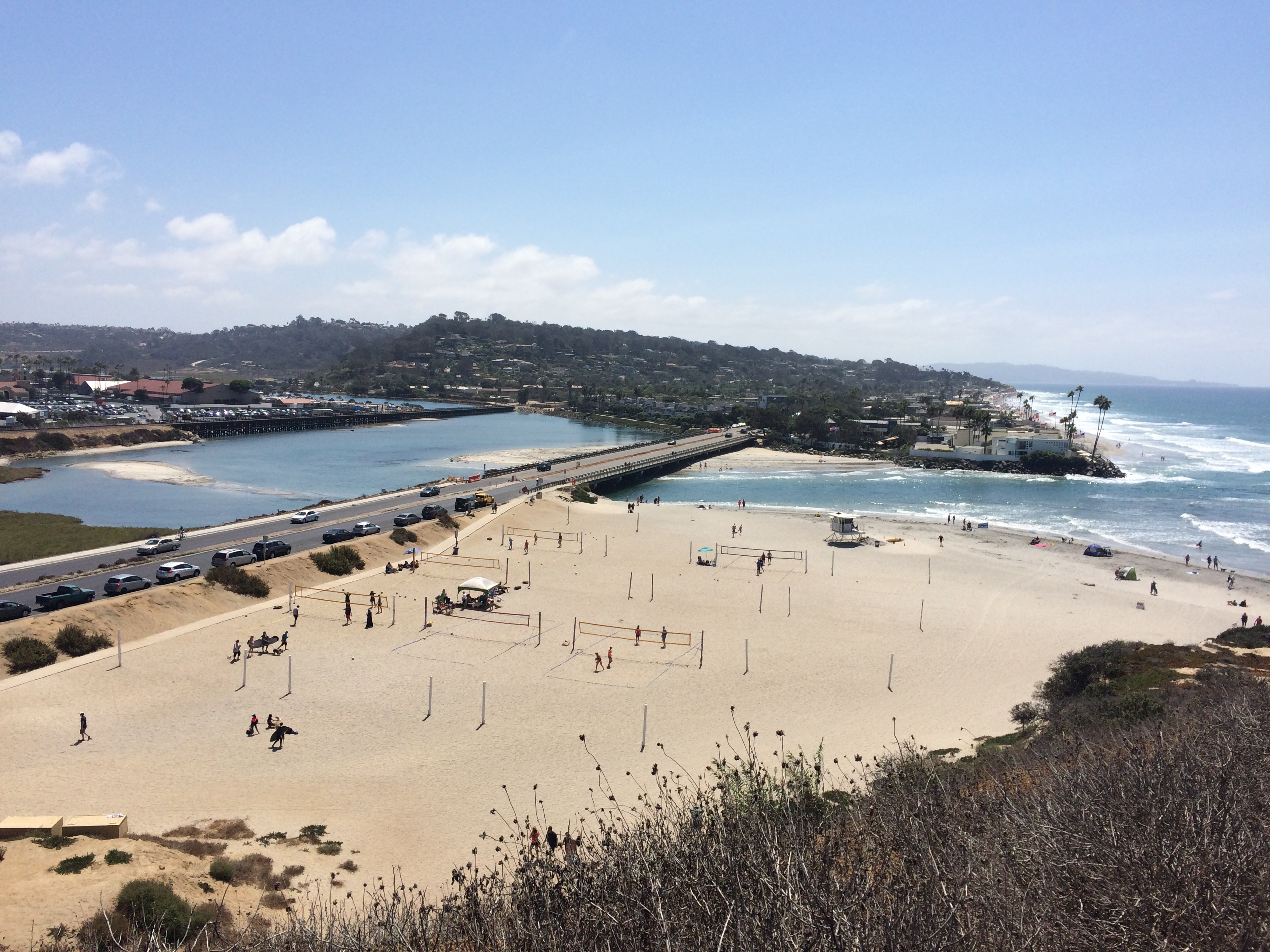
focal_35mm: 29
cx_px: 635
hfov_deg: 61.7
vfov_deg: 48.2
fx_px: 1064
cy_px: 476
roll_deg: -0.8
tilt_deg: -5.3
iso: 32
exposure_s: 1/4566
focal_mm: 4.15
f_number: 2.2
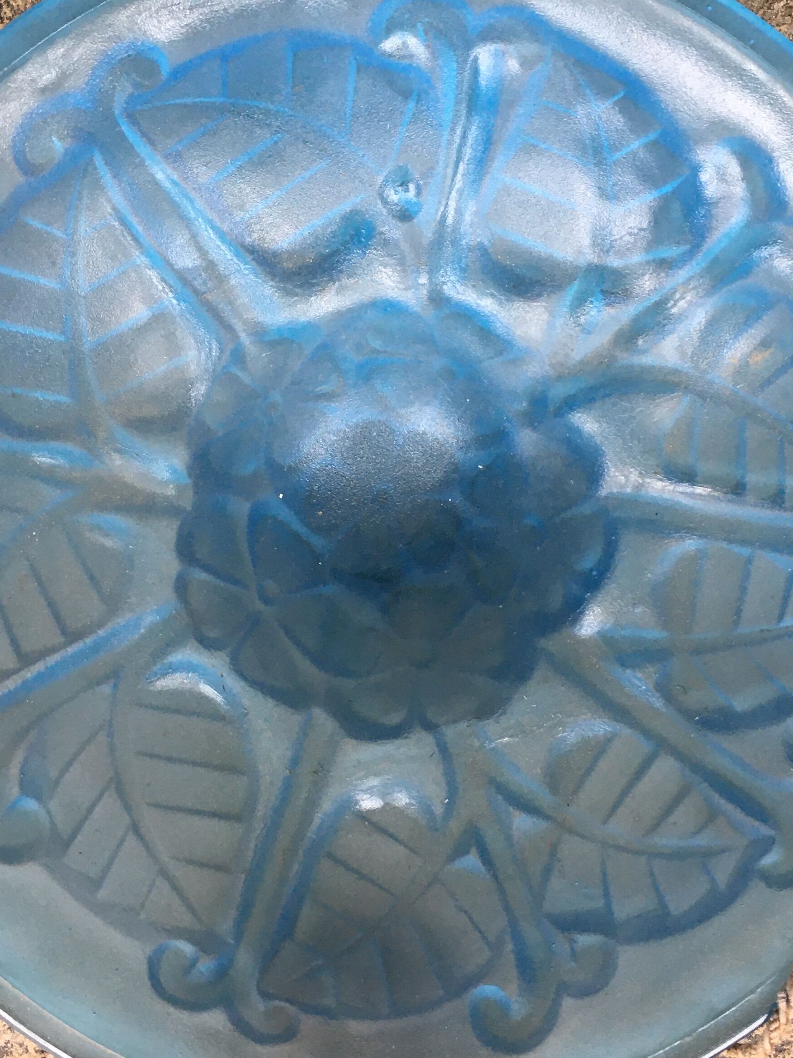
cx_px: 396
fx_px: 1527
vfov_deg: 38.2
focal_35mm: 50
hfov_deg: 29.1
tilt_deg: -82.4
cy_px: 483
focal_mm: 4.15
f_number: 2.2
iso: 40
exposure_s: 1/33
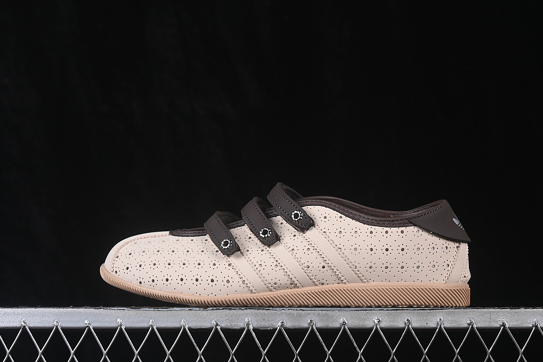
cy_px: 189
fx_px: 1192
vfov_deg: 17.3
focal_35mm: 79
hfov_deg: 25.7
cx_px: 284
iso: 160
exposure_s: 1/80
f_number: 8
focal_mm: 50
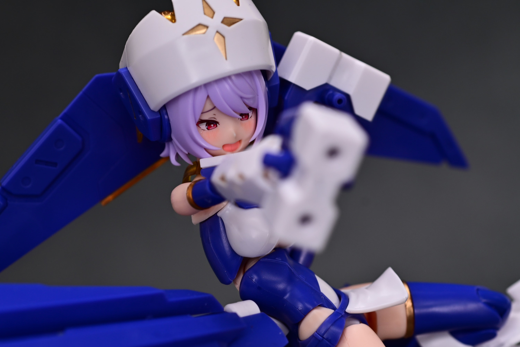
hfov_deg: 22.6
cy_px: 174
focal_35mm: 90
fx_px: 1300
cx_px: 260
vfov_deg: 15.2
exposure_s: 4
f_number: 6.3
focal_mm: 60
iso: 200
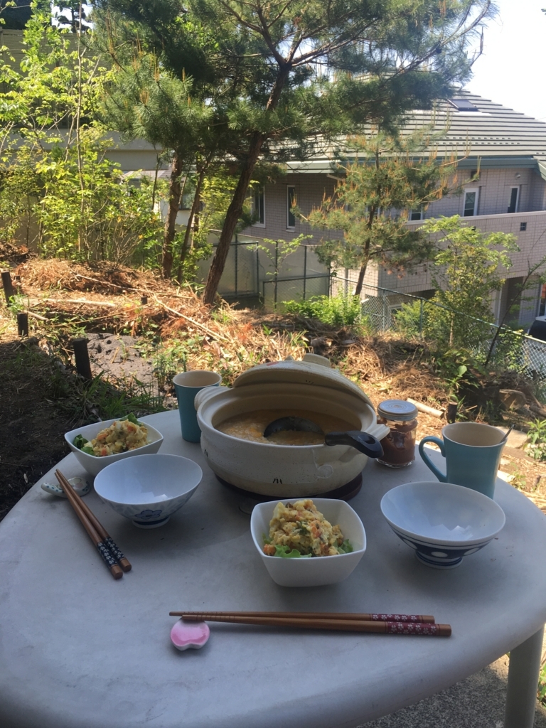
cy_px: 364
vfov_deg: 61.7
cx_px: 273
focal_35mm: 29
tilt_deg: -17.9
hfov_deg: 48.2
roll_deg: +1.0
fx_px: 610
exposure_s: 1/427
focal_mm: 4.15
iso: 25
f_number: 2.2
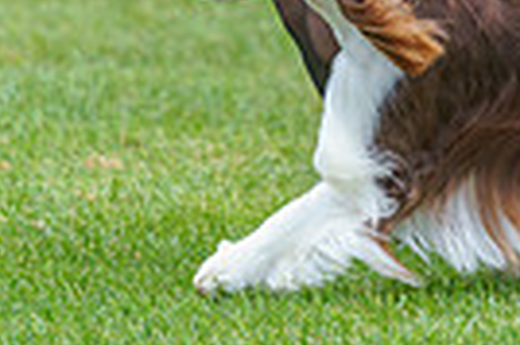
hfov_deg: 2.5
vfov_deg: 1.7
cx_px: 396
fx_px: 11686
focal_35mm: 810
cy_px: -161
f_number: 2.8
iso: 640
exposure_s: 1/640
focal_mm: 187
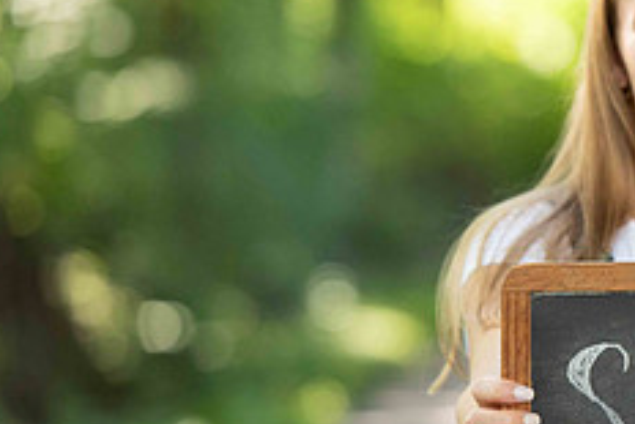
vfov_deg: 3.3
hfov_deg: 5.0
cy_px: 269
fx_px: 7289
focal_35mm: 413
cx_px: 775
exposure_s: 1/200
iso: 640
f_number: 3.5
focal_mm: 165
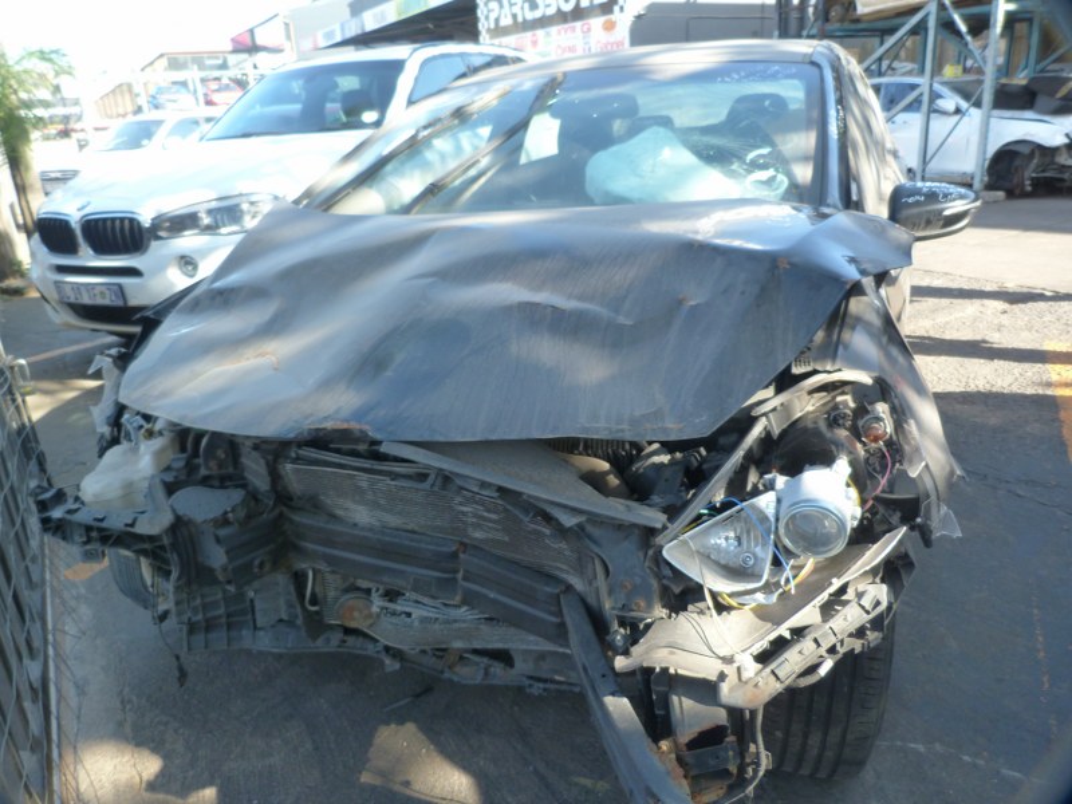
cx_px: 536
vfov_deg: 54.9
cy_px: 402
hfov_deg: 69.4
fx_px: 774
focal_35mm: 25
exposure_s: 1/80
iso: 125
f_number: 2.8
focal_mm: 4.5
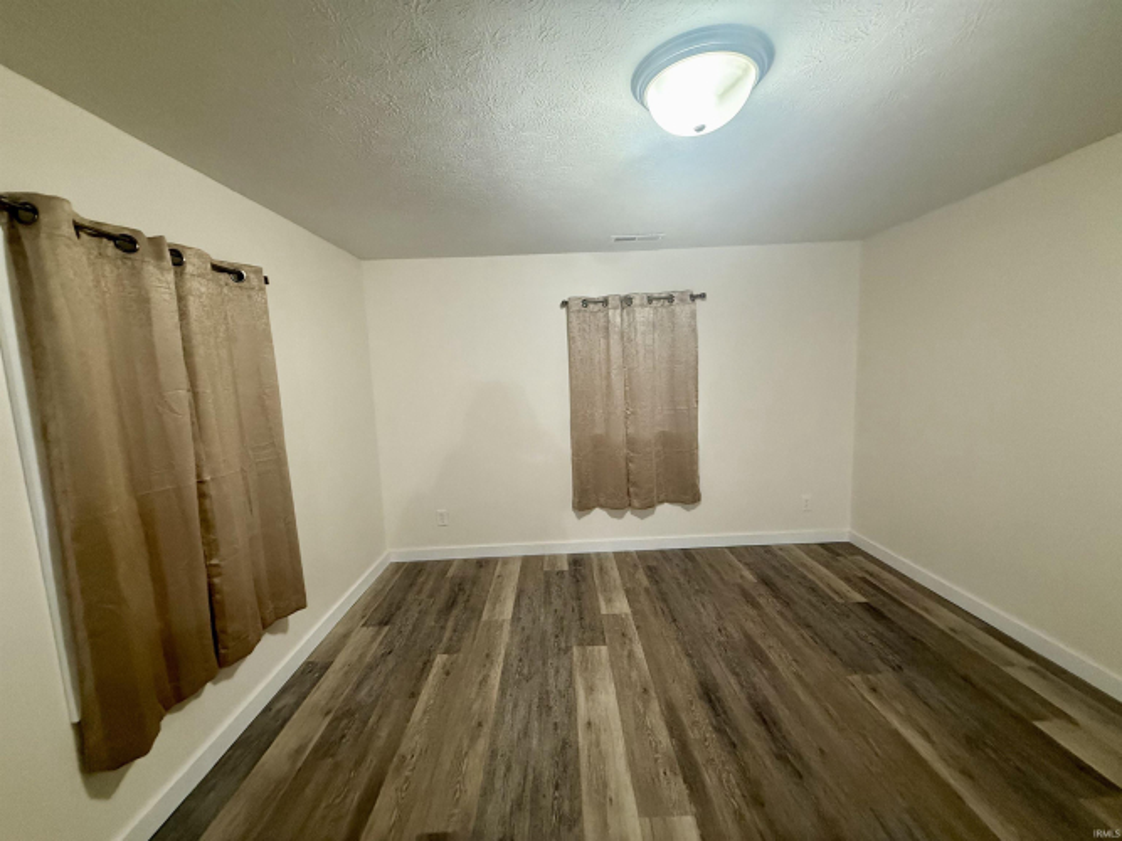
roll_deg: +2.4
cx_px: 561
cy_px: 420
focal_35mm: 14
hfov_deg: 102.1
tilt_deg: -7.4
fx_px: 454
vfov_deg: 85.7
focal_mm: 2.22
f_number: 2.2
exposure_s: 1/60
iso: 640
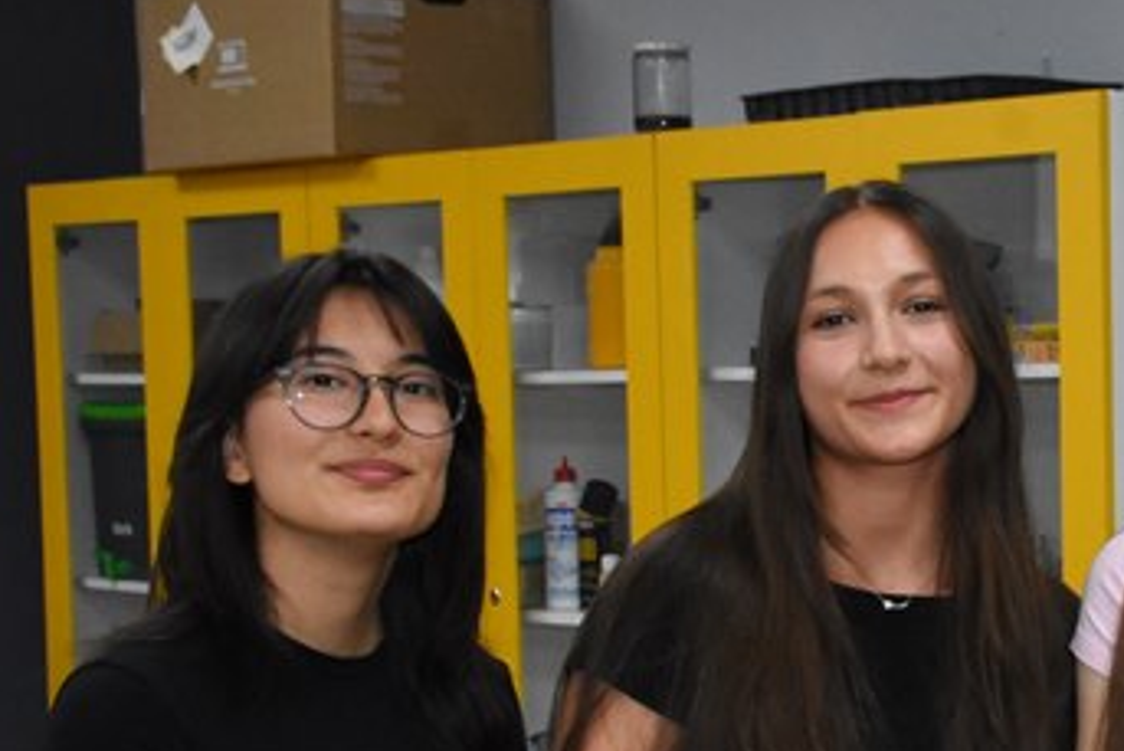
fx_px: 2842
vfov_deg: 15.0
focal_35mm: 91
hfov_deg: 21.2
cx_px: 1249
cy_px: 595
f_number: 8
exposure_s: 1/250
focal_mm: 26
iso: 4000
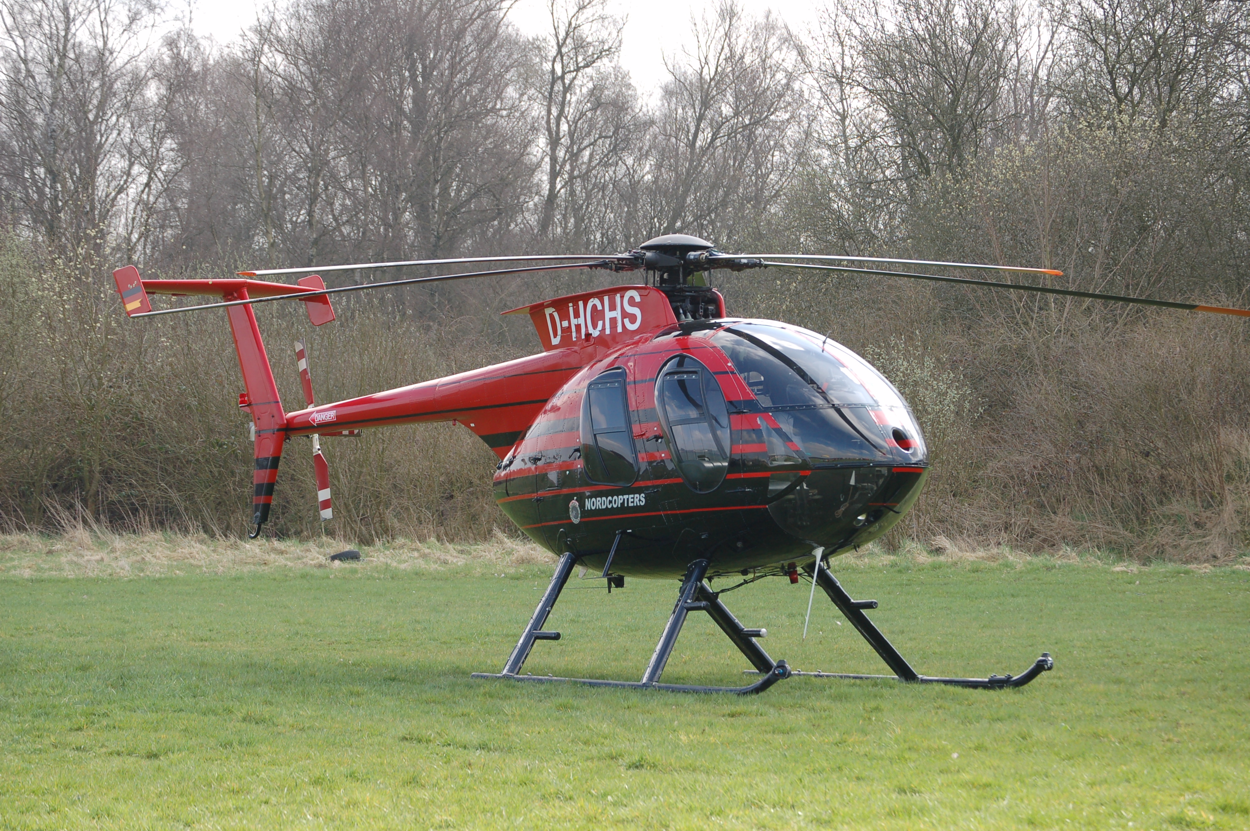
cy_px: 416
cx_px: 625
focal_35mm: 120
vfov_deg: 11.4
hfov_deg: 17.1
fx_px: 4163
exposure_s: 1/250
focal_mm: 80
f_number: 5.6
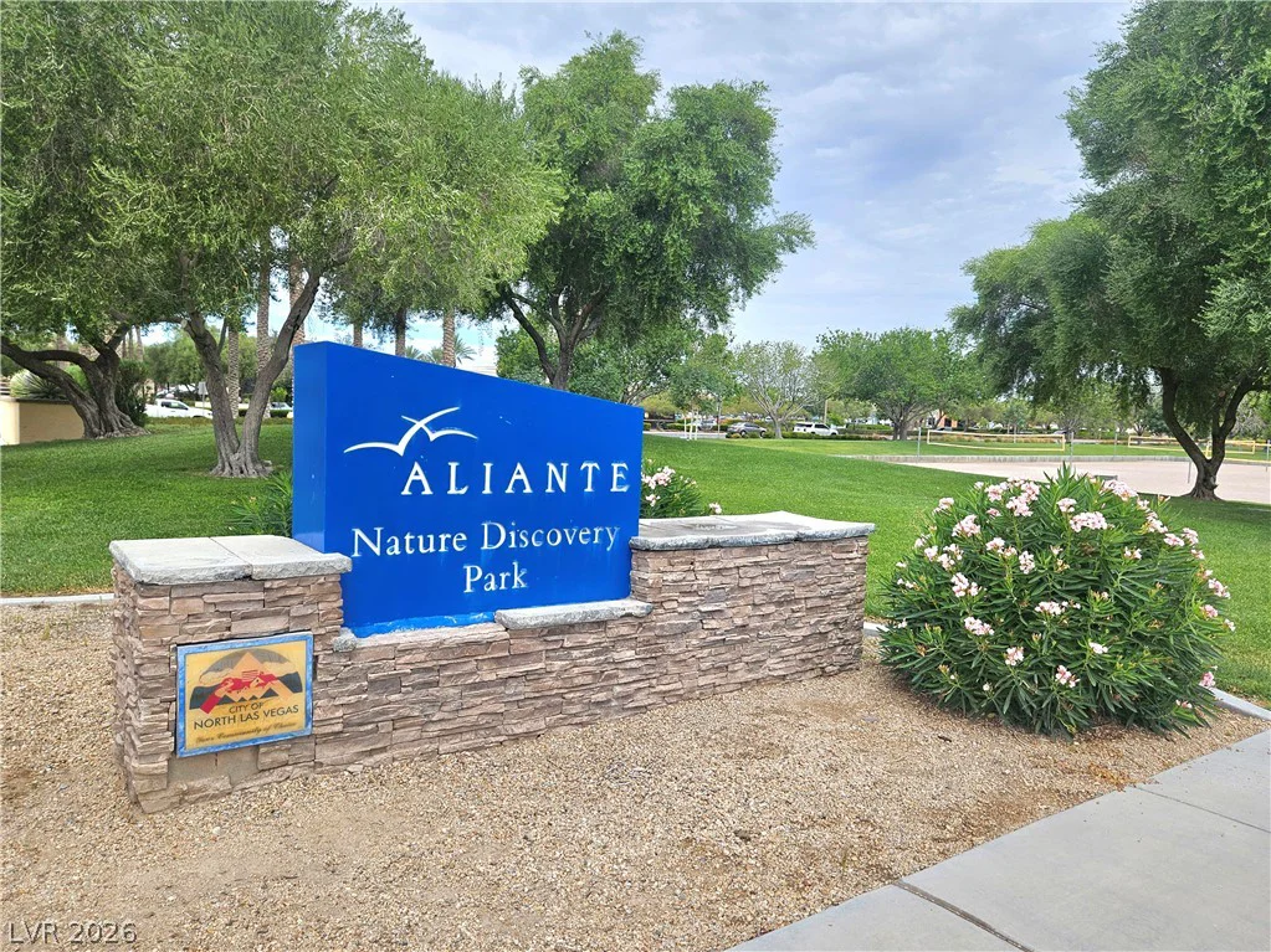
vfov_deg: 58.9
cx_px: 636
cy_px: 476
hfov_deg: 73.9
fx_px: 844
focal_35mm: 23
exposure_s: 1/3333
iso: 25
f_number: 1.8
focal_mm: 5.4
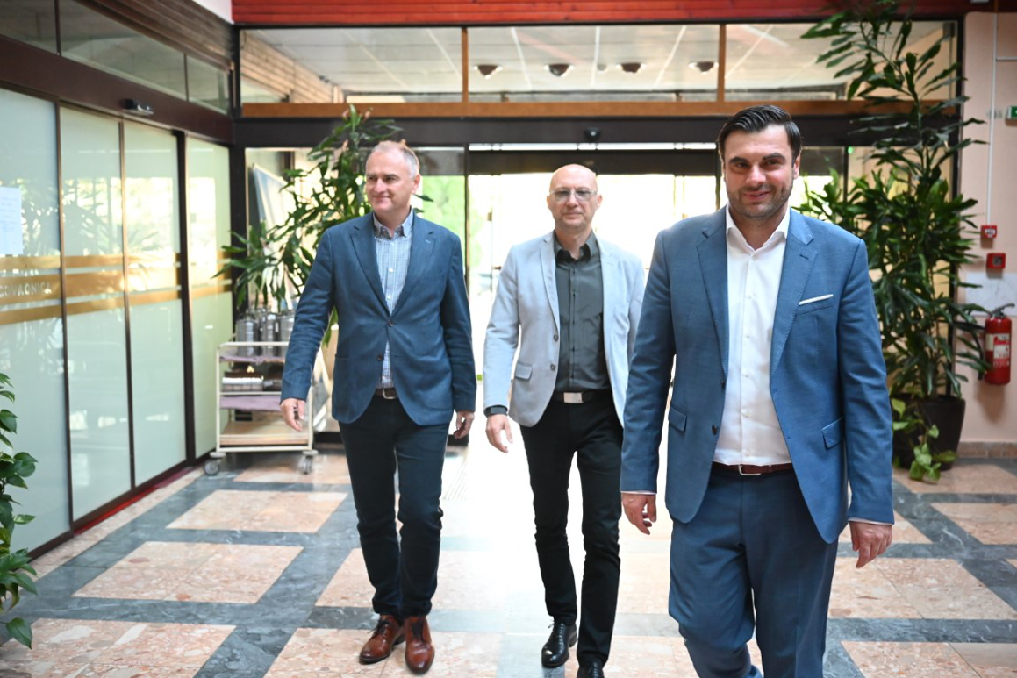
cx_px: 508
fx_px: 989
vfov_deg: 37.9
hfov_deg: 54.4
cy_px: 339
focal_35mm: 35
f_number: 2.8
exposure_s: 1/200
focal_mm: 35
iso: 5000
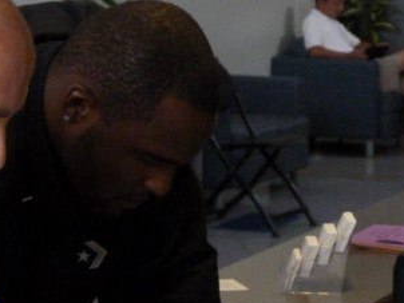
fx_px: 2079
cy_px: 21
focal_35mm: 178
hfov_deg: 11.1
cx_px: 70
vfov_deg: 8.3
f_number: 3.4
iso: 800
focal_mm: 15.1
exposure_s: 1/160
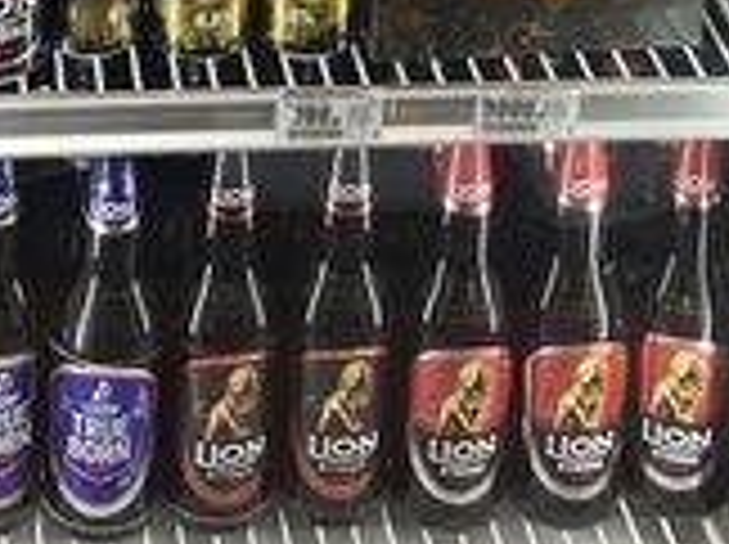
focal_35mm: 122
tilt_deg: -18.6
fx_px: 2565
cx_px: 144
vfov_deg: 10.8
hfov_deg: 16.1
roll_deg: -2.2
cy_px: -634
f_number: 1.6
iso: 100
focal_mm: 5.1
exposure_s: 1/100
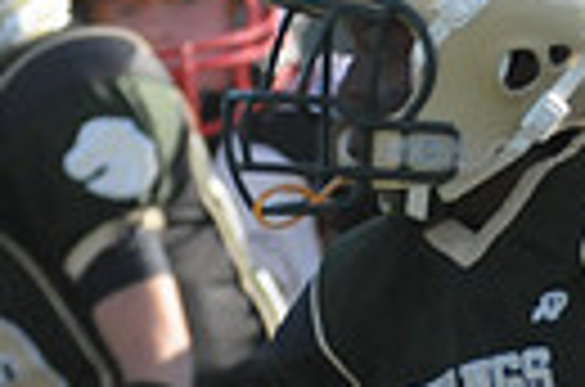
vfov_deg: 0.8
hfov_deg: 1.2
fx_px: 28287
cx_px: 369
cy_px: 655
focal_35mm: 1745
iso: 1600
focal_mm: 260
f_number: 4
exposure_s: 1/5000
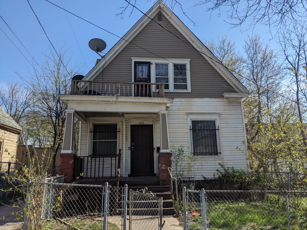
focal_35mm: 27
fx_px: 239
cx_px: 154
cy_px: 115
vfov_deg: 51.4
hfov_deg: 65.3
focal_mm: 4.38
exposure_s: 1/2933
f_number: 1.73
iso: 56
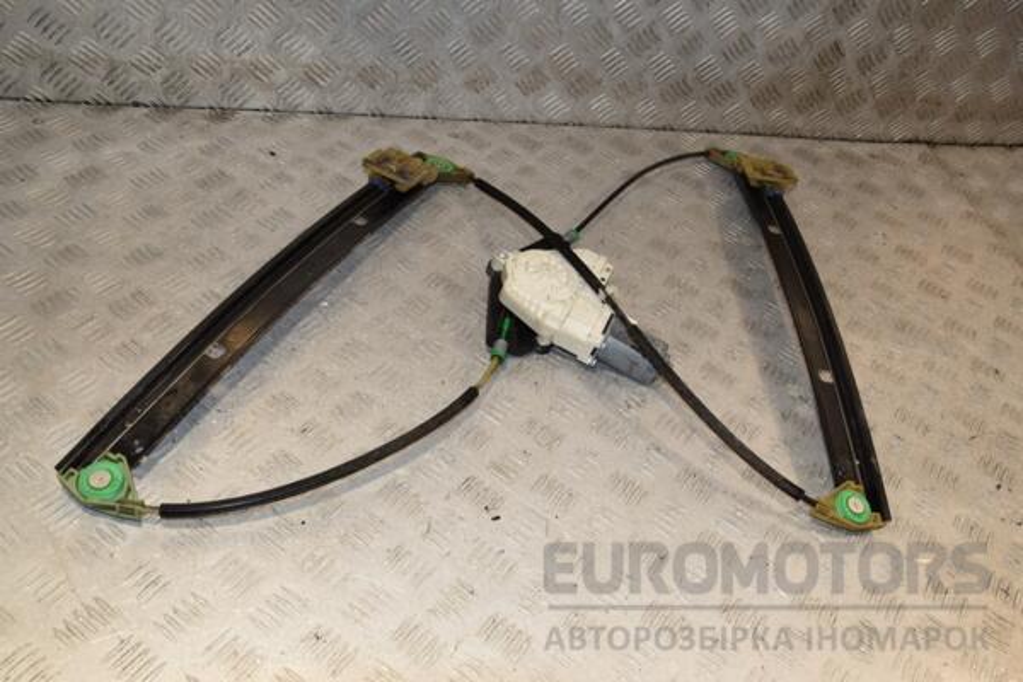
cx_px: 512
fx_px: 938
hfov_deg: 57.2
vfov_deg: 40.0
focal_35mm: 33
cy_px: 341
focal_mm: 22
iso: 800
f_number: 8
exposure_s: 1/200
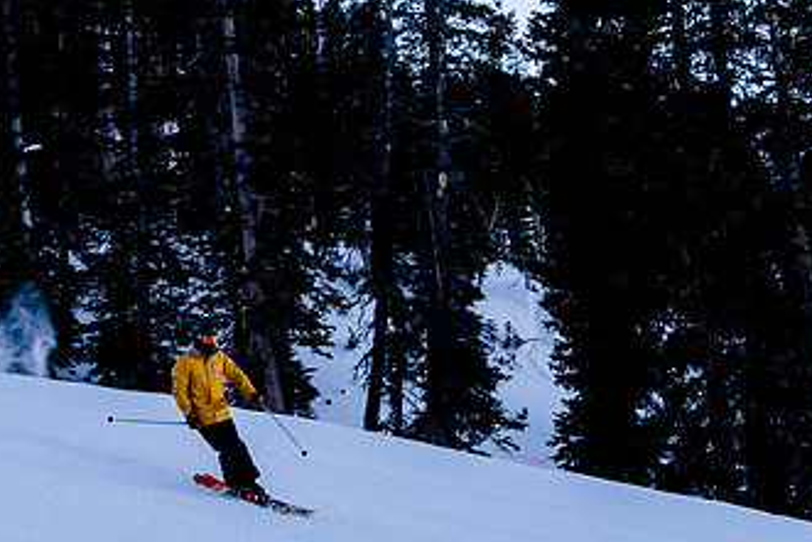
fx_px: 1895
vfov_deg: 16.3
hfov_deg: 24.2
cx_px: 378
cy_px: 273
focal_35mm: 84
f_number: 5.6
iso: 400
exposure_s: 1/800
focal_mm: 32
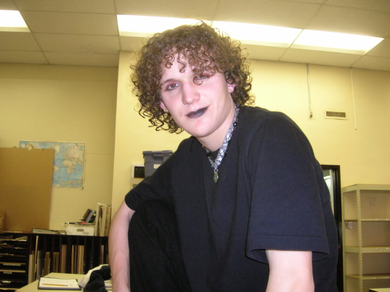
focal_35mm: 34
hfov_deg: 54.0
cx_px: 195
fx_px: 383
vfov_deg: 41.7
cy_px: 146
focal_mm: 5.7
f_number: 2.9
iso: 200
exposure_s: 1/24.5
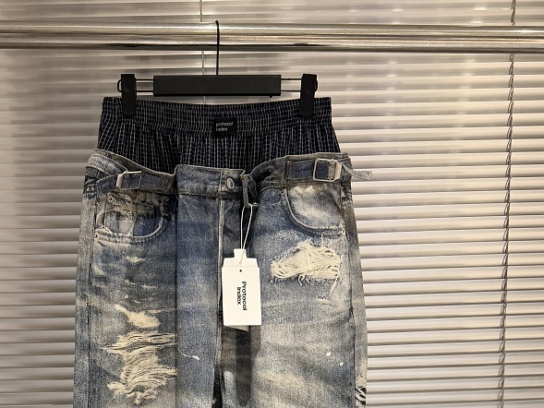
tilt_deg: -4.6
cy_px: 388
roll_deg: +0.2
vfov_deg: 31.0
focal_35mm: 44
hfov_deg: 42.6
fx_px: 692
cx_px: 208
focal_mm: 6.76
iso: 200
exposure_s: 1/50
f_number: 1.78
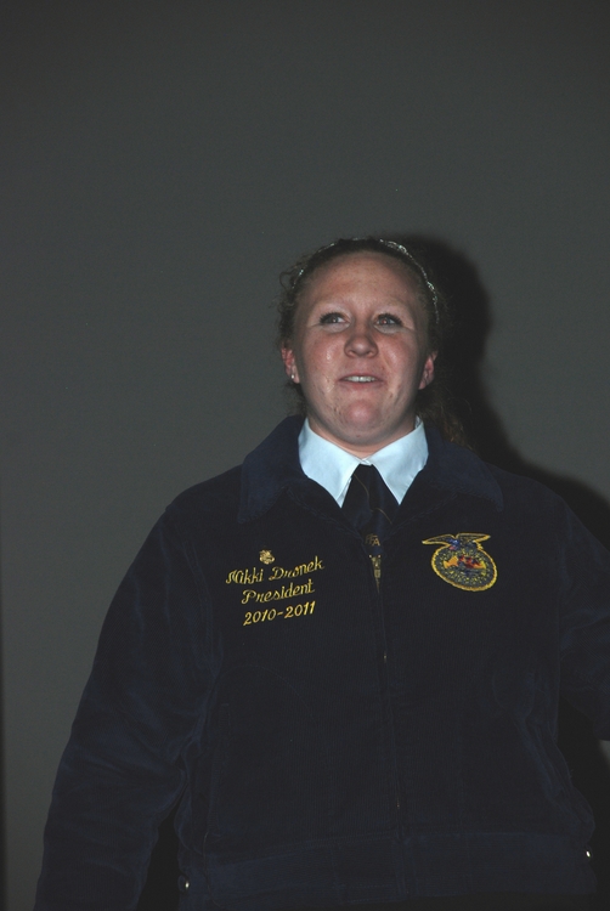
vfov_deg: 10.1
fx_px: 5132
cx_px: 305
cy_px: 456
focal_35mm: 202
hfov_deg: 6.8
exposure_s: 1/60
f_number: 5.6
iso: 220
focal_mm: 135
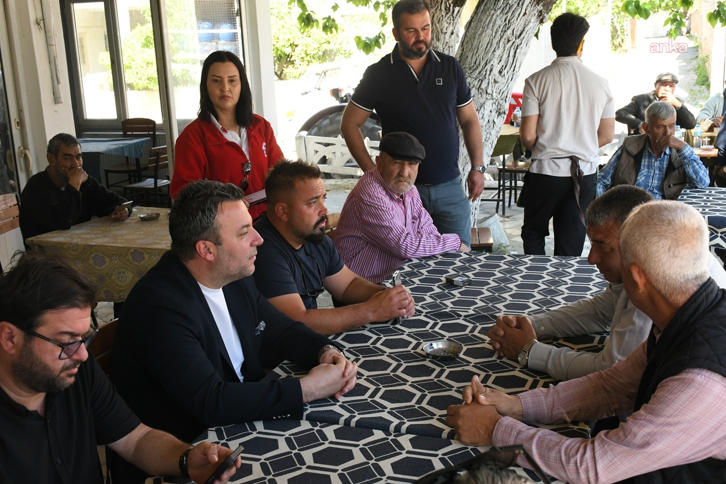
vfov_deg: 33.4
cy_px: 242
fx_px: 807
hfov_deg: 48.5
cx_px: 363
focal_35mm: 40
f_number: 8
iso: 1250
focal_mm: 27
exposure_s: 1/250
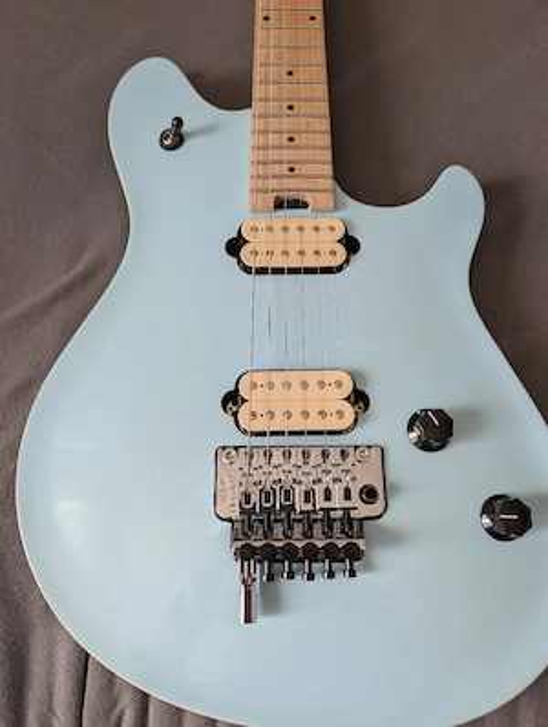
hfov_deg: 57.0
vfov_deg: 71.5
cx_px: 274
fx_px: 505
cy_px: 364
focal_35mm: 24
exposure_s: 1/152
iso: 30
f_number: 1.68
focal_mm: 6.9
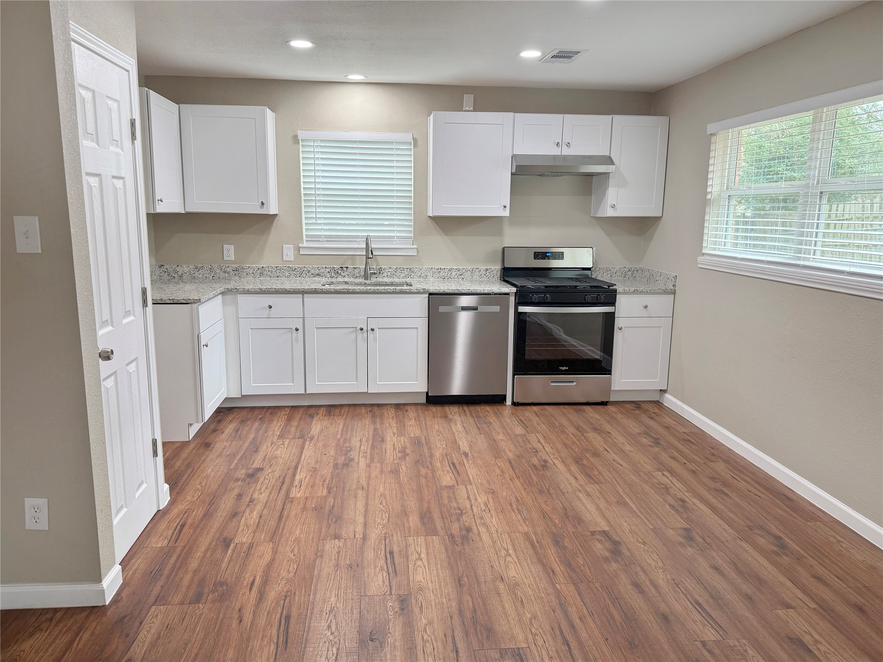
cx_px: 442
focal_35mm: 24
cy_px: 331
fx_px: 612
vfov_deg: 56.8
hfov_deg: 71.6
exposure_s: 1/120
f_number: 1.78
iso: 160
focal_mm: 6.76
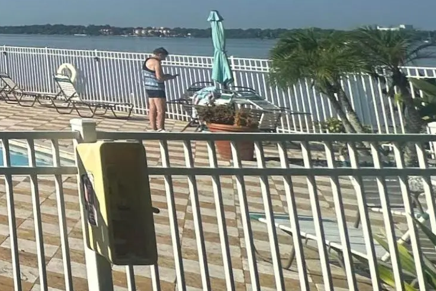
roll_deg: -1.4
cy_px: -94
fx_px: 690
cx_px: -406
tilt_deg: +8.7
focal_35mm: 57
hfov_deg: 20.2
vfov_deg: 21.4
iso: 50
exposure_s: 1/3125
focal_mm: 2.22
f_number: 2.2
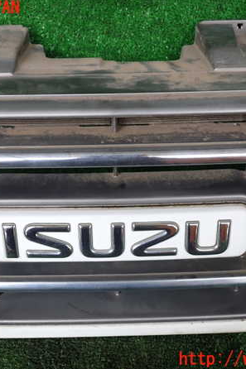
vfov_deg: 46.4
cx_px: 118
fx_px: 431
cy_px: 184
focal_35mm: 42
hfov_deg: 31.9
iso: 125
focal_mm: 5.4
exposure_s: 1/60
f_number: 2.3
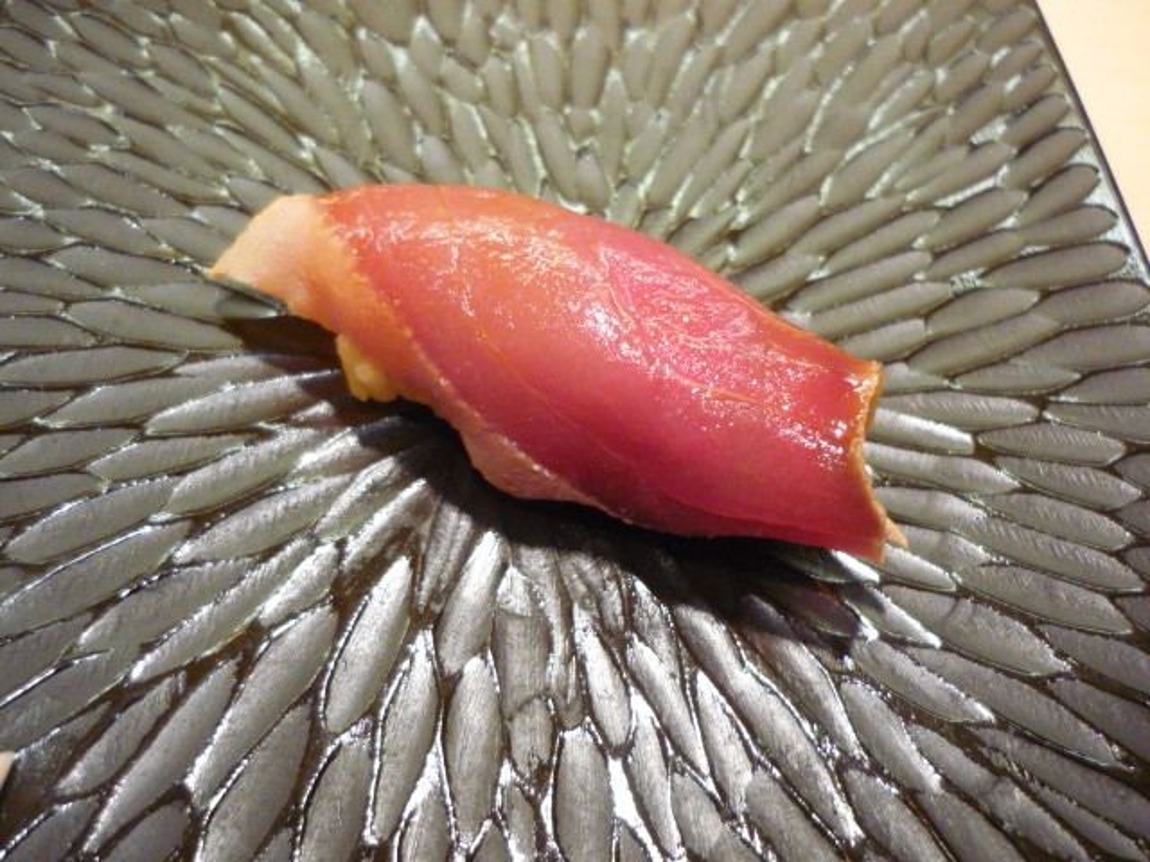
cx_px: 575
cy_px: 431
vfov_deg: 42.9
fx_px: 1096
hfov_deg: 55.4
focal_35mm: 33
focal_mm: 5.5
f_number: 2.8
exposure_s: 1/20
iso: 400
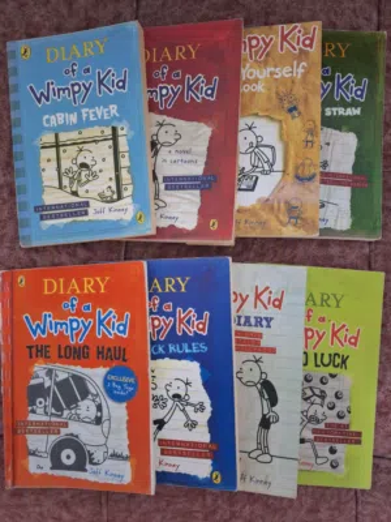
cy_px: 261
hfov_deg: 58.9
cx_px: 196
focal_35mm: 23
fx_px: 346
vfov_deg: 73.9
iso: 400
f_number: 1.8
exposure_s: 1/25
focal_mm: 5.54
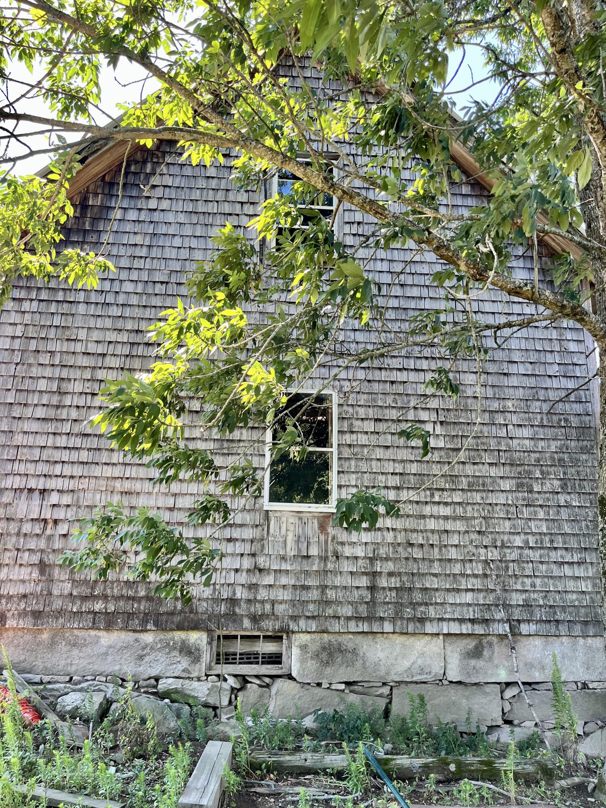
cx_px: 303
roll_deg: -2.7
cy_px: 404
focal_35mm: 26
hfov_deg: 53.1
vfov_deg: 67.3
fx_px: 607
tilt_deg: +13.7
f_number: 1.6
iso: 50
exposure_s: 1/206
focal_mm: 5.1
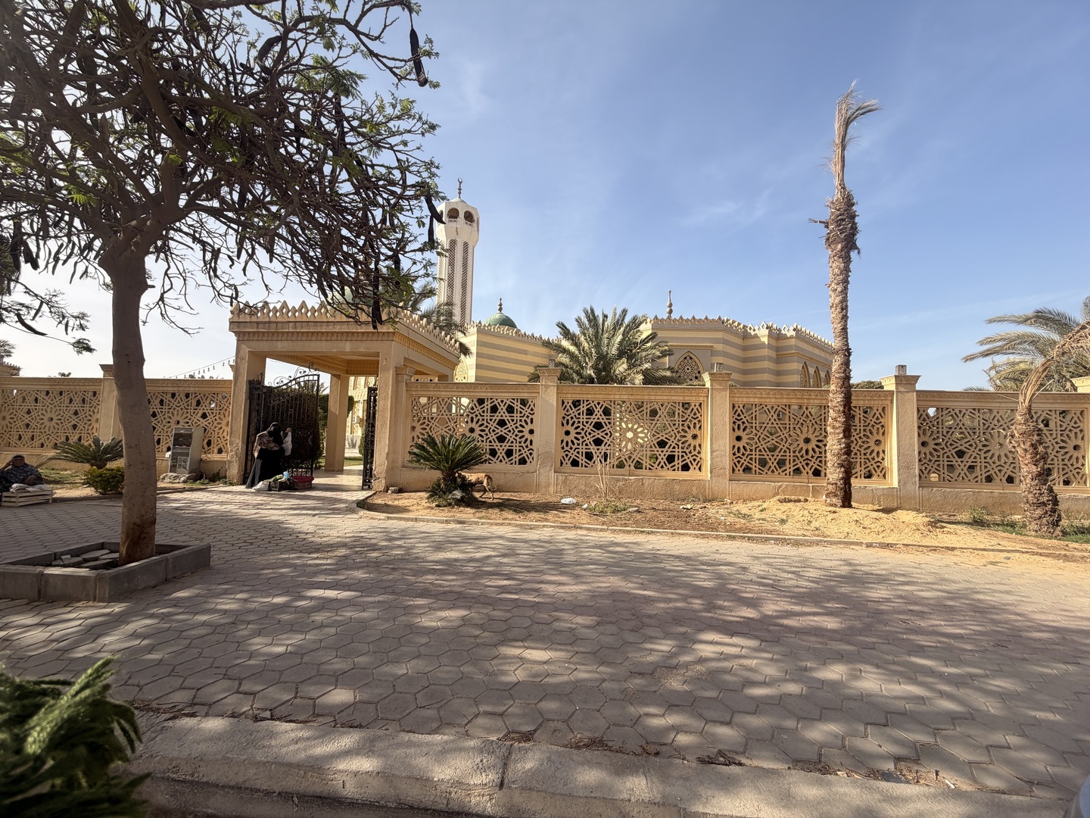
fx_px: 441
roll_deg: -1.7
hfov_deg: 102.1
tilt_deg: +2.2
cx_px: 545
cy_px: 409
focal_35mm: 14
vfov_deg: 85.7
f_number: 2.2
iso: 25
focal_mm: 2.22
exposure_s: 1/770
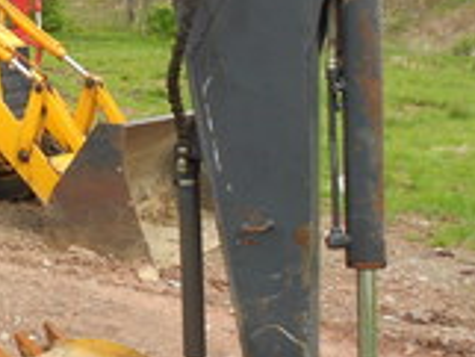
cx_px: -289
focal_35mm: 88
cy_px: 162
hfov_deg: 18.9
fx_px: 1208
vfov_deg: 16.8
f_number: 3.2
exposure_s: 1/320
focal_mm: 4.6
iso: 80
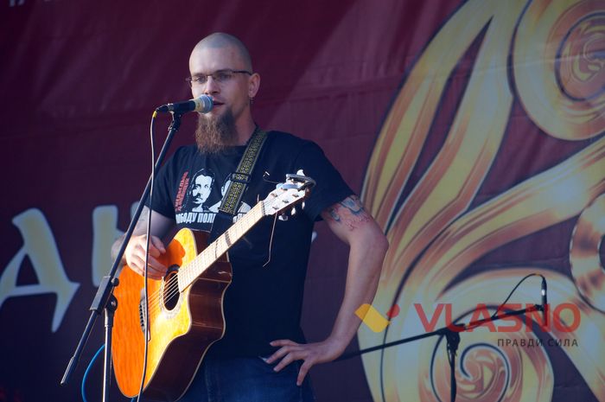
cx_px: 302
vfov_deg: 6.8
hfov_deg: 10.2
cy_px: 201
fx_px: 3399
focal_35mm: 202
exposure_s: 1/250
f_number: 5.6
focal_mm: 135
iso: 500
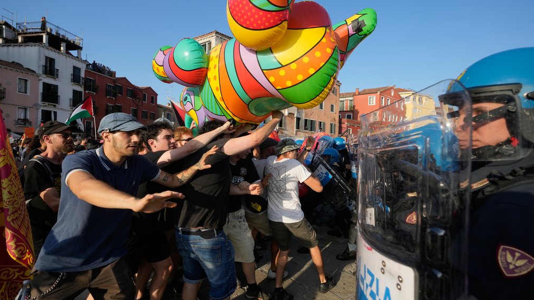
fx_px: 241
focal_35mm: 17
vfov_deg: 63.9
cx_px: 266
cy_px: 153
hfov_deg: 95.9
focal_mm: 16
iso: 400
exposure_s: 1/2000
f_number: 4.5
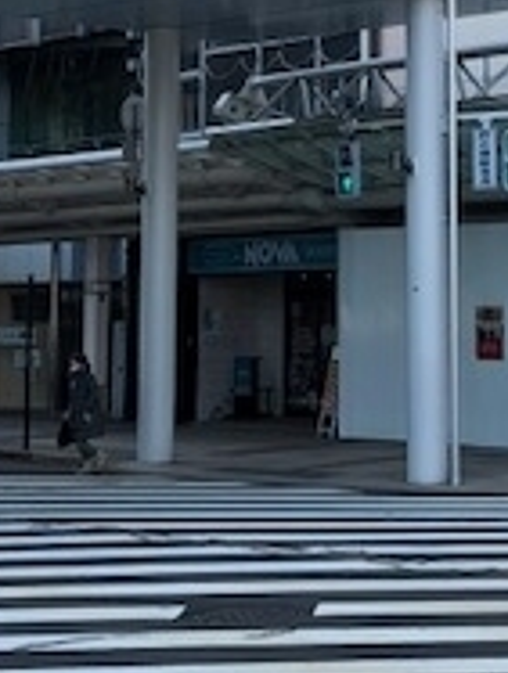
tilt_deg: +7.5
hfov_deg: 14.9
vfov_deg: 19.5
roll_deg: +0.6
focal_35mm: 99
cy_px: 94
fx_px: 1931
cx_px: 436
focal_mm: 3.99
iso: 20
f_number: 1.8
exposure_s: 1/762
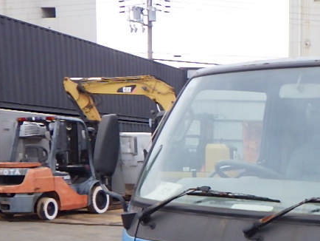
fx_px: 610
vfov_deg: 21.3
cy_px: 254
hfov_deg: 26.7
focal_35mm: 66
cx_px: 361
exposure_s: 1/200
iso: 250
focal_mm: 5
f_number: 3.5
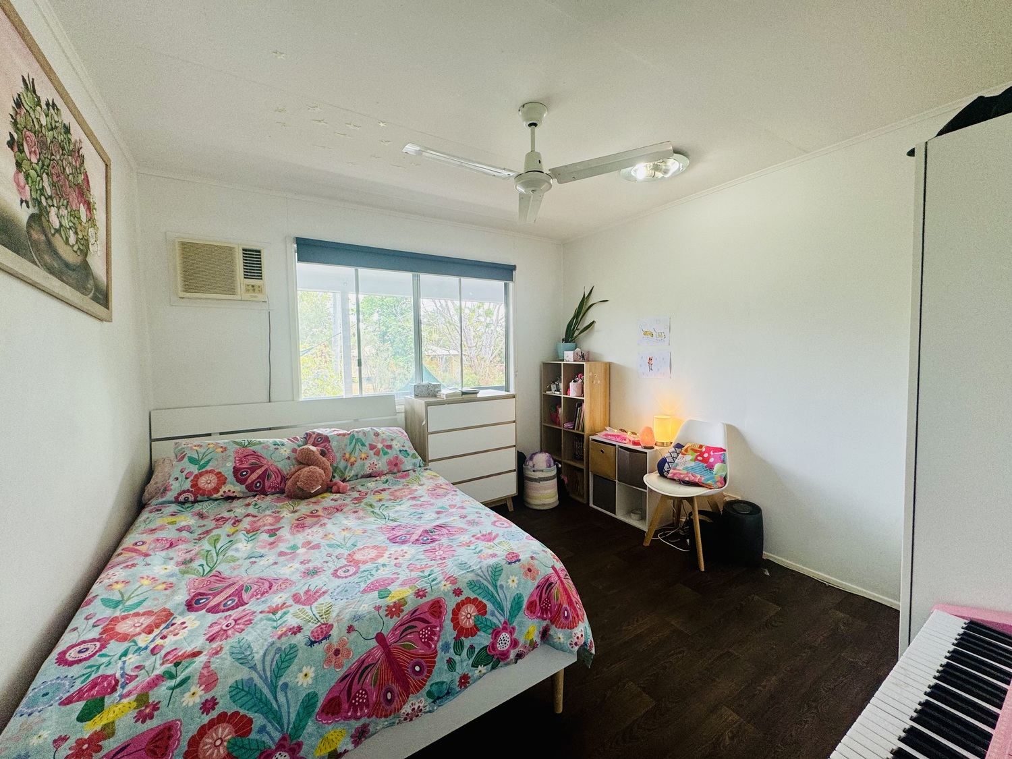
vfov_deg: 85.7
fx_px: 409
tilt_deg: -3.7
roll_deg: +0.9
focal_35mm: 14
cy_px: 380
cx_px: 506
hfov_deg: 102.1
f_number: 2.2
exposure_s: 1/100
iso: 80
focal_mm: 2.22
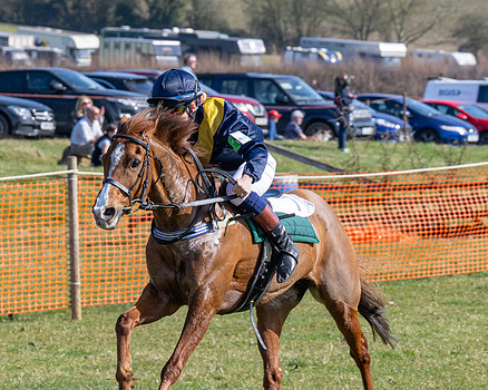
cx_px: 122
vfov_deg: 6.2
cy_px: 268
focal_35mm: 250
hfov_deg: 7.7
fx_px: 3609
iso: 200
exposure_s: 1/1000
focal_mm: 80
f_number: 5
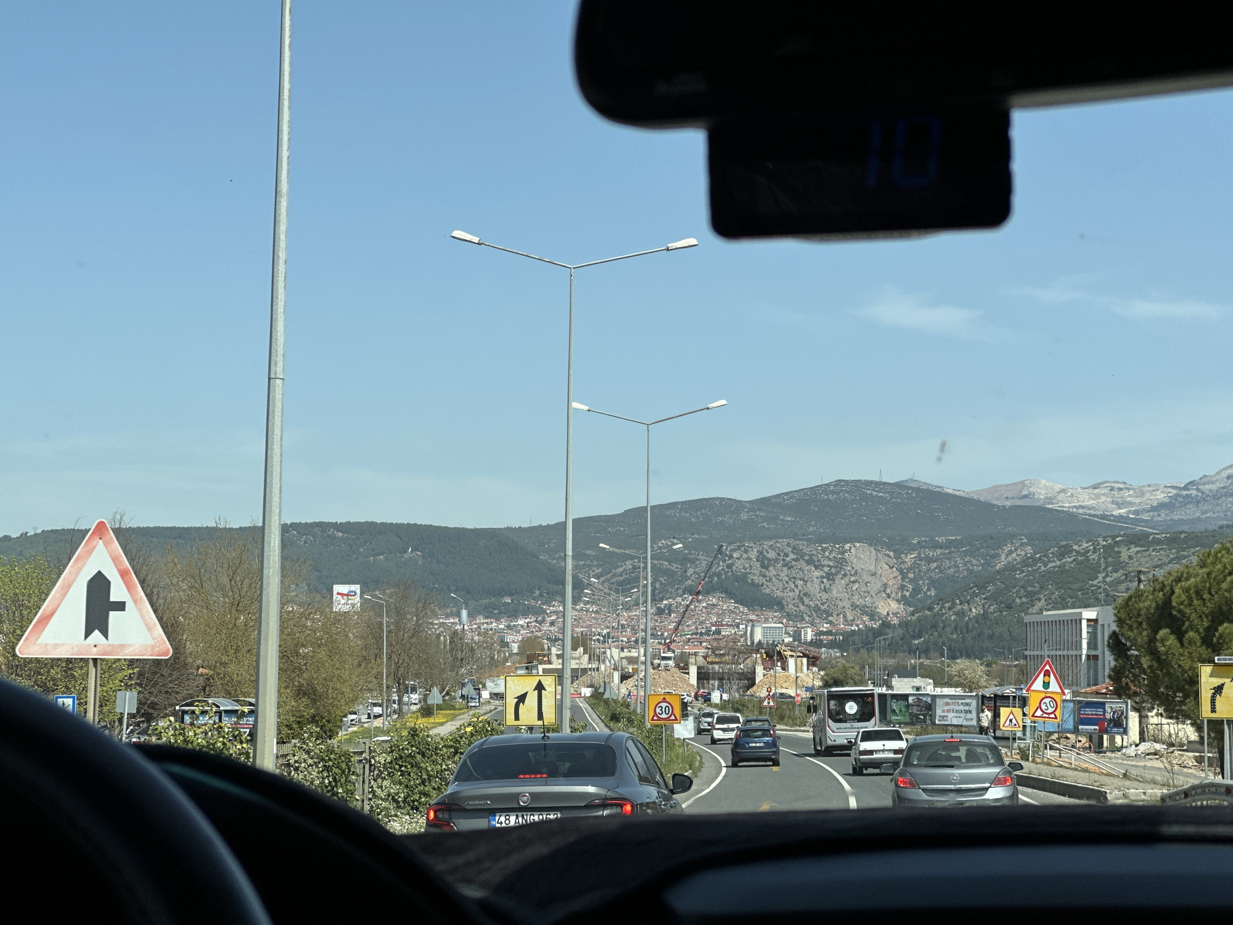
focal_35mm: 77
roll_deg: +0.1
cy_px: 462
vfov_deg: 19.1
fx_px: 2743
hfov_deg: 25.3
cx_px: 616
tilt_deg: +3.1
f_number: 2.8
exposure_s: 1/592
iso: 32
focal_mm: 9
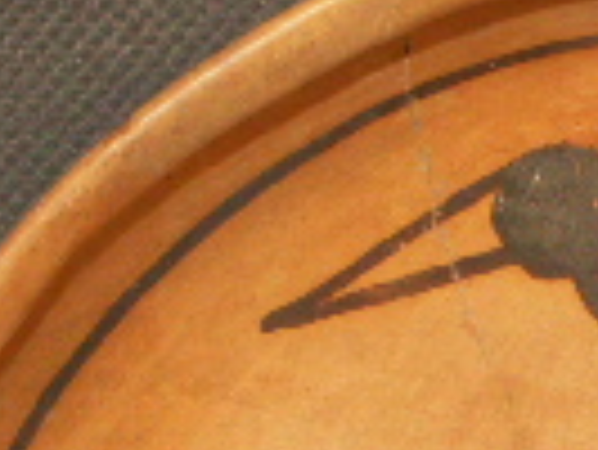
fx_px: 6899
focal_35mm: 399
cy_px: 878
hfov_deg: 4.9
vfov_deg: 3.7
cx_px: 764
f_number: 6.3
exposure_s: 1/80
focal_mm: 20.67
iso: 100
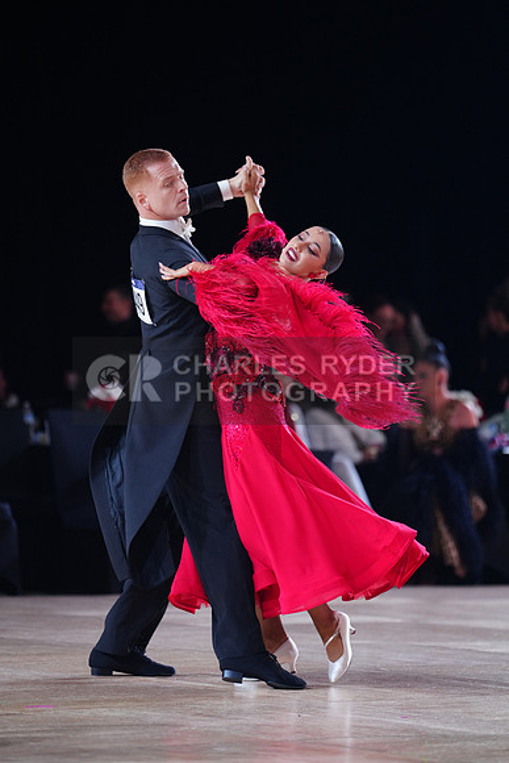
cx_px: 254
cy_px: 382
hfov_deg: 6.9
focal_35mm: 200
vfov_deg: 10.3
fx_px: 4239
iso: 1000
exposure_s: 1/500
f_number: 2.8
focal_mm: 200
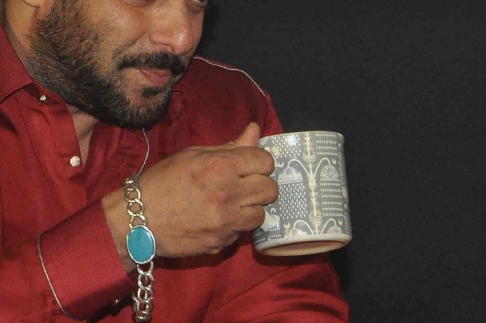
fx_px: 5544
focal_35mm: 411
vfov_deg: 3.3
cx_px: 160
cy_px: 188
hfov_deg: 5.0
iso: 800
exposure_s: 1/250
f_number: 11
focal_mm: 92
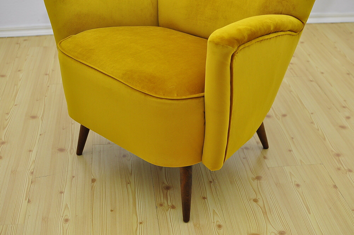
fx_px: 516
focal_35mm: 52
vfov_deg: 25.7
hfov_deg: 37.9
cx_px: 177
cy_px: 118
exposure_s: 1/200
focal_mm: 35
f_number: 3.5
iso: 400
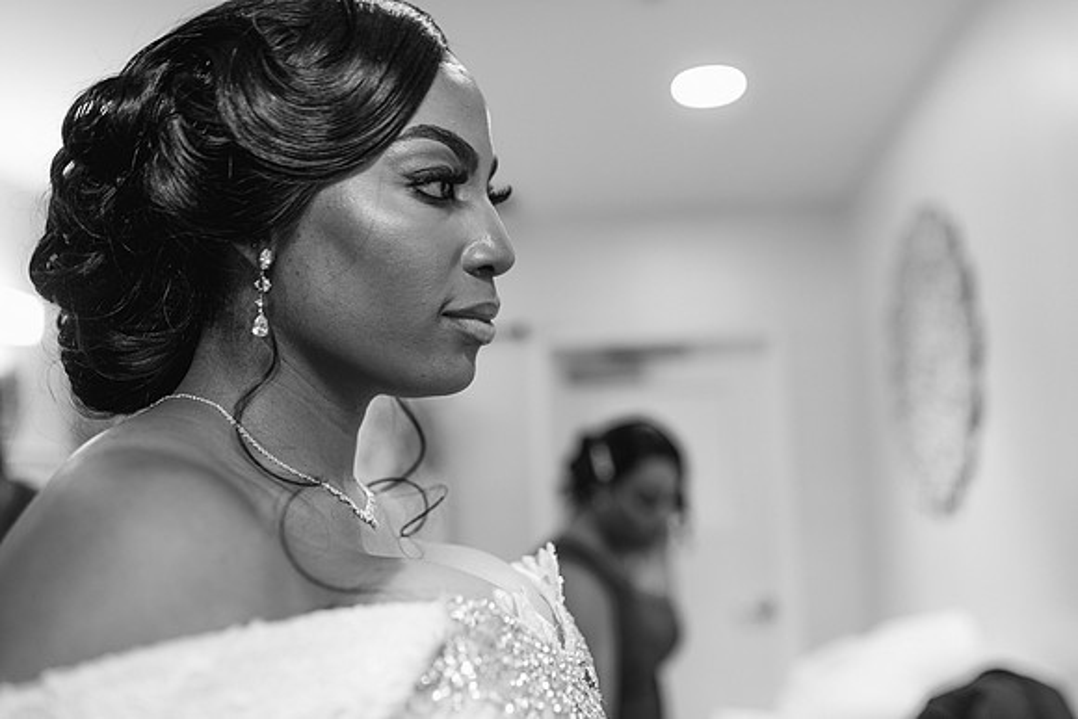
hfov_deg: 53.4
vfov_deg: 37.1
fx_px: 1072
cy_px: 360
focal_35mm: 36
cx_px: 546
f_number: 2
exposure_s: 1/125
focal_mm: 35
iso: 280
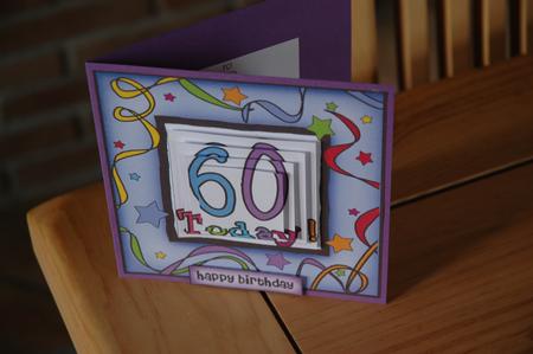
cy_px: 177
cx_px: 266
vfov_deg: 13.0
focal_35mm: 105
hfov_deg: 19.5
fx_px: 1553
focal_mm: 70
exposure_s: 1/15
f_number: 4.5
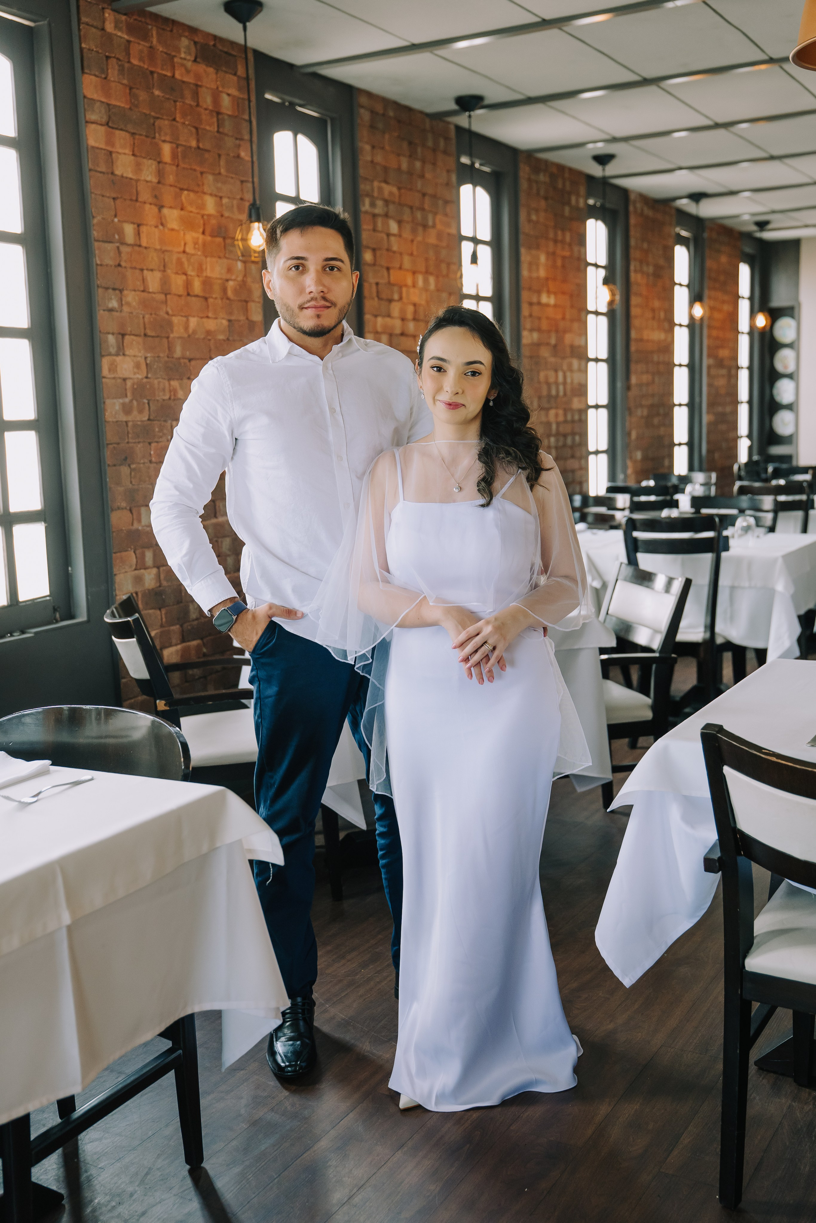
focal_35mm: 39
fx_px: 1326
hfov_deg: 34.2
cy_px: 612
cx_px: 408
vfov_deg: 49.6
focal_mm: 38
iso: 2000
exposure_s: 1/200
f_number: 3.2
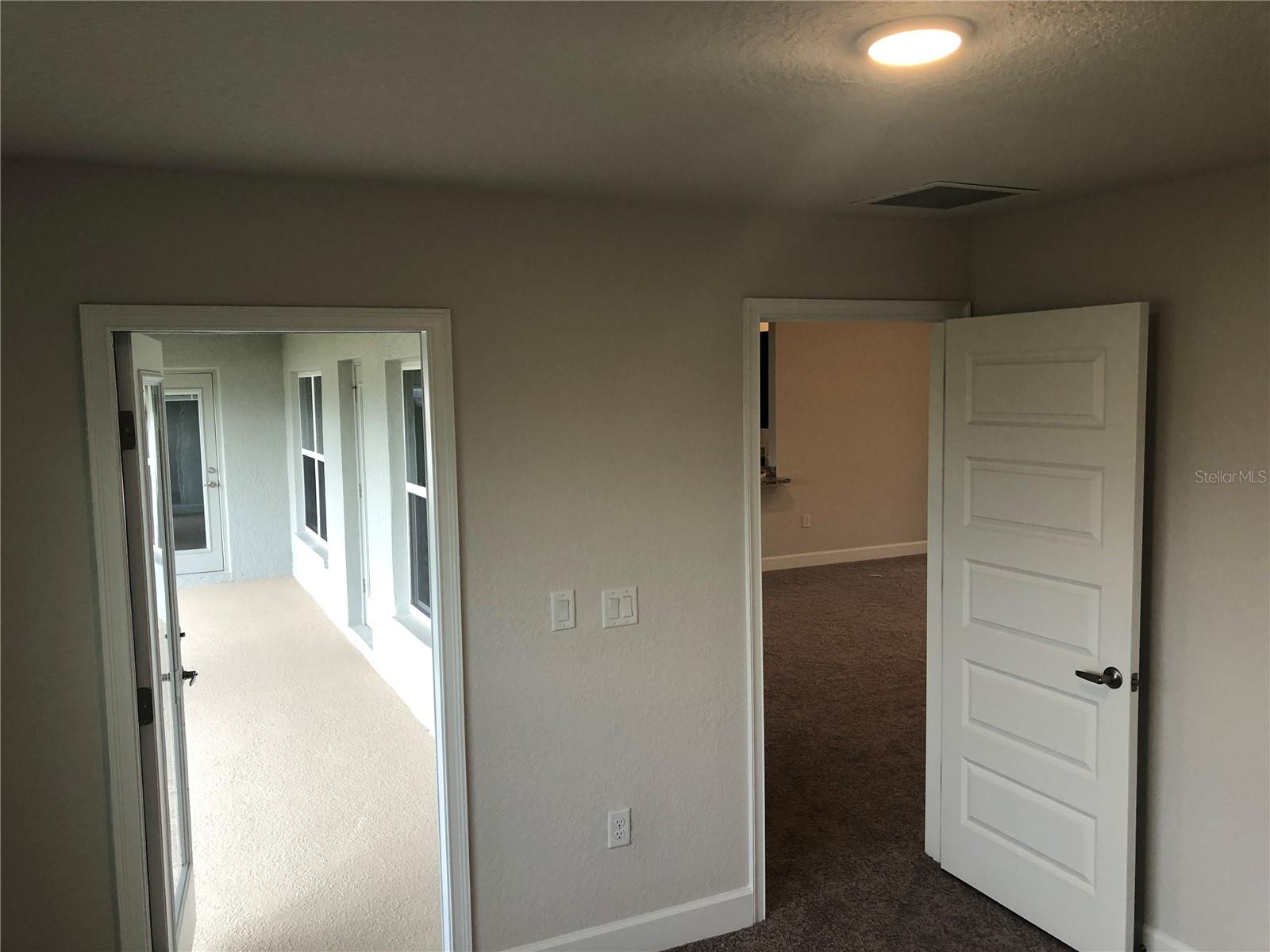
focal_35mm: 28
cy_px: 476
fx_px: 1027
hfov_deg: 63.4
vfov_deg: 49.7
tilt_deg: -6.2
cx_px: 635
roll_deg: +1.5
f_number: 1.8
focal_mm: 3.99
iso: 25
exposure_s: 1/40
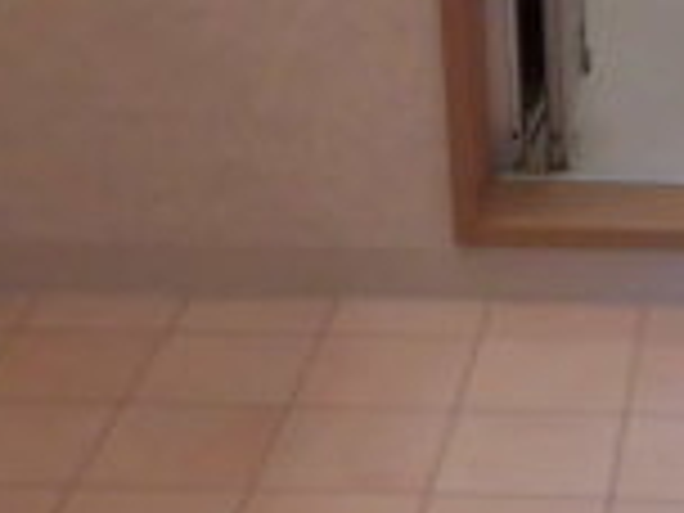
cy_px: 644
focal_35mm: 101
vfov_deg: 14.1
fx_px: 1996
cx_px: 693
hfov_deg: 18.9
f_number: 3.1
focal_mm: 4.3
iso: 320
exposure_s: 1/40
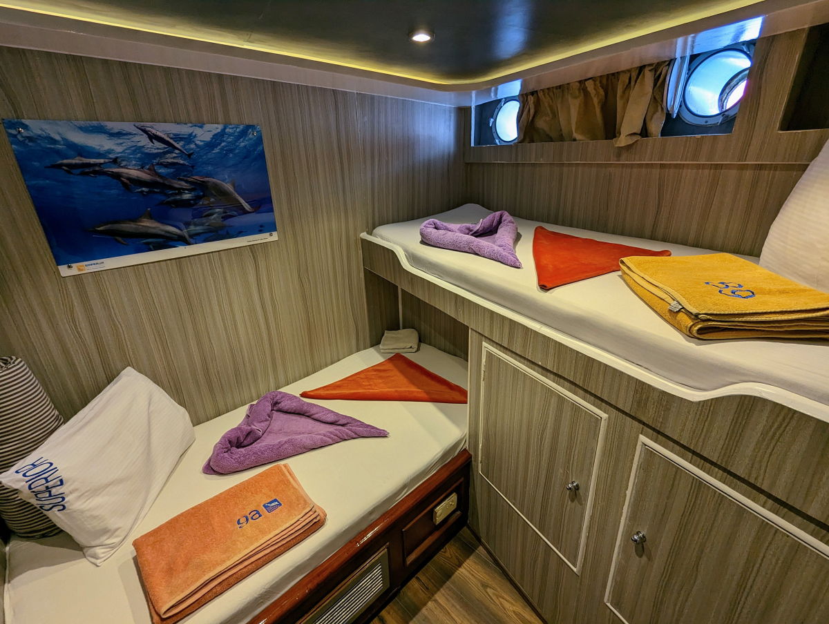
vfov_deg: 78.3
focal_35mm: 16
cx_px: 414
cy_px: 312
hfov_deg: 94.4
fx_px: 384
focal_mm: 2.35
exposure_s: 1/51.5
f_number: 2.2
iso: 74
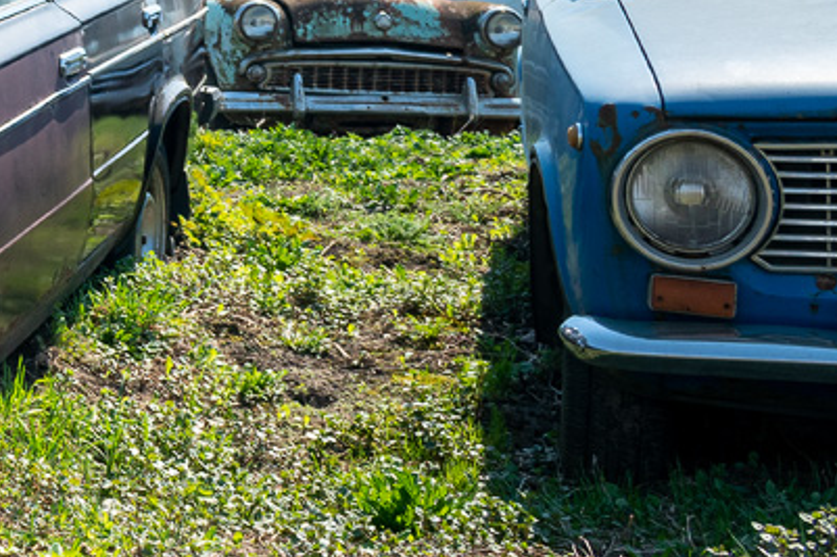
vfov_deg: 14.5
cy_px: -57
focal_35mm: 92
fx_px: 2138
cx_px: -495
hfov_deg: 18.9
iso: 100
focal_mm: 18
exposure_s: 1/320
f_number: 9
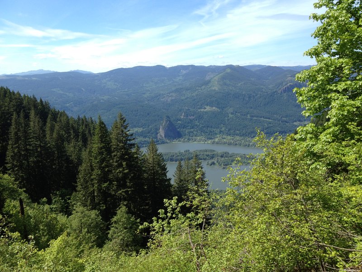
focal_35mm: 35
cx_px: 181
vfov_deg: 40.7
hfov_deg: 52.6
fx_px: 366
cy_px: 136
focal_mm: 4.28
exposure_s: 1/920
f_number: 2.4
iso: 64
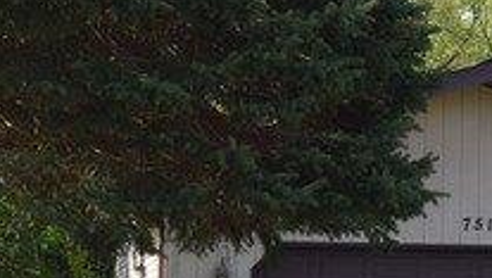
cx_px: 720
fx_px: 2155
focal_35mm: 165
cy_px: 191
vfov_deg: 7.4
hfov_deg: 12.4
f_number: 8
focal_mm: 34
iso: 100
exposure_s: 1/200
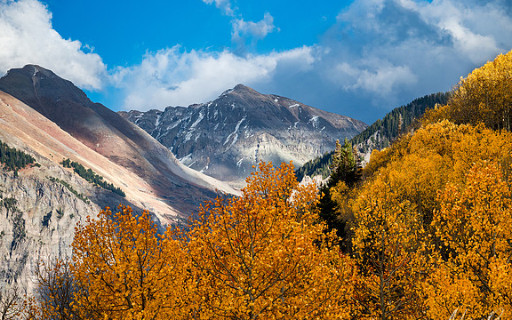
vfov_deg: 8.5
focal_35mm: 154
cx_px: 256
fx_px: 2149
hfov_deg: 13.6
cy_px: 169
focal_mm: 100
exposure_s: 1/400
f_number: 8
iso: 400
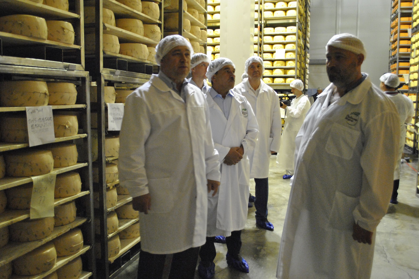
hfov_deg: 57.2
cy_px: 140
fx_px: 384
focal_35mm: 33
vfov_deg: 40.0
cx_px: 210
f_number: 3.8
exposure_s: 1/25
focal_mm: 22
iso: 1600
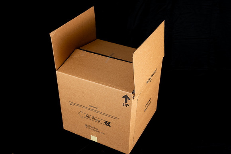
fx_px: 295
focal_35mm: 46
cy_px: 77
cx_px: 116
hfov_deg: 42.7
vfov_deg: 29.3
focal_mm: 46
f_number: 8
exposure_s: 1/125
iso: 160
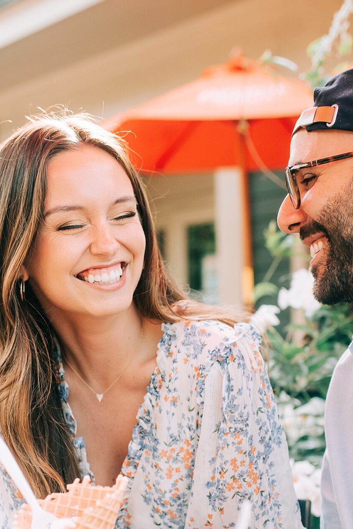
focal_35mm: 71
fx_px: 1044
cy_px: 369
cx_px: 179
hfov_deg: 19.2
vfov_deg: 28.2
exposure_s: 1/1000
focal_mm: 35
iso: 400
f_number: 2.2
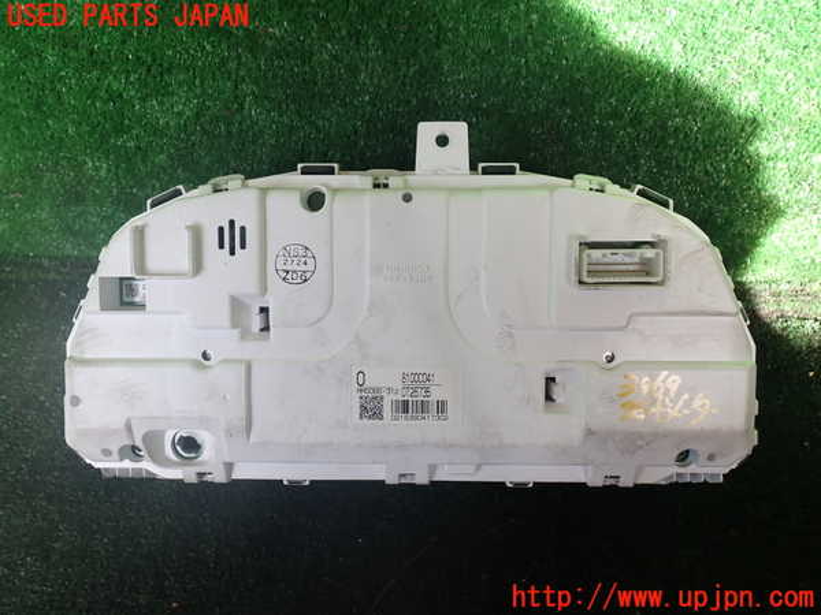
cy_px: 308
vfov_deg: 46.8
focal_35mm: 30
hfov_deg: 60.0
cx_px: 410
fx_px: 712
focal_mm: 5.4
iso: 100
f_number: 3.2
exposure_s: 1/100
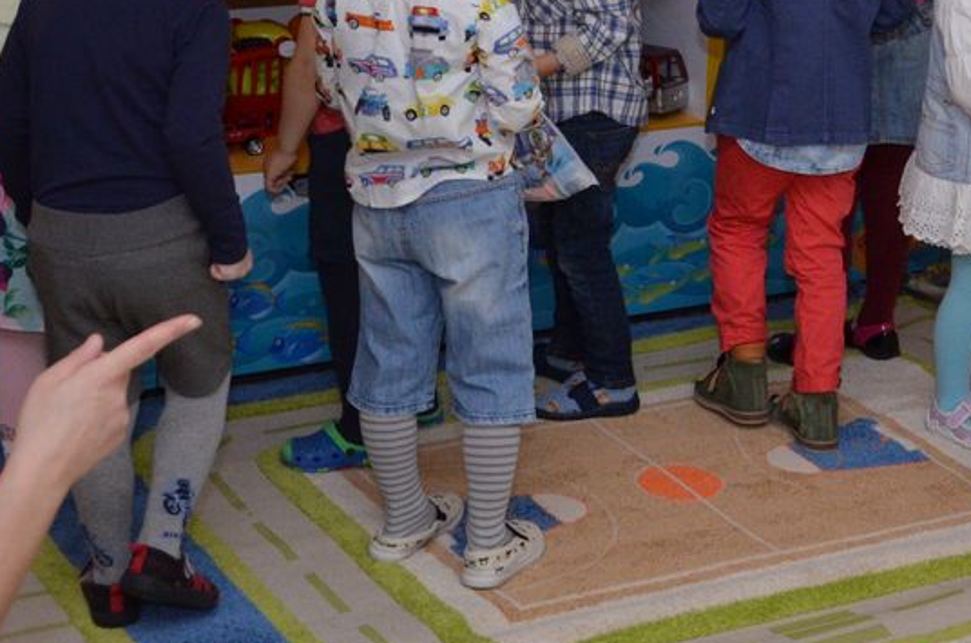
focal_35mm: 94
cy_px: -142
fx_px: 2530
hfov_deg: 21.1
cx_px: 931
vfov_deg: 14.0
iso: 800
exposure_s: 1/200
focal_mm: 24
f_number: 3.8
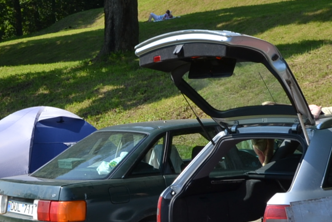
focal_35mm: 118
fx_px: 1084
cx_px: -20
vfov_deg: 11.6
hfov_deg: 16.9
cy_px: 186
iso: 100
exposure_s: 1/80
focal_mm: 25
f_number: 11
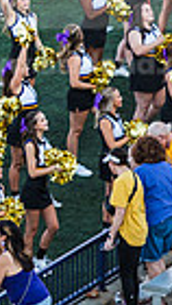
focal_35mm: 738
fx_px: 5969
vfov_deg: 2.9
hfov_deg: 1.6
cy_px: 110
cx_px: -142
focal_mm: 170
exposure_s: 1/320
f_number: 3.2
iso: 160
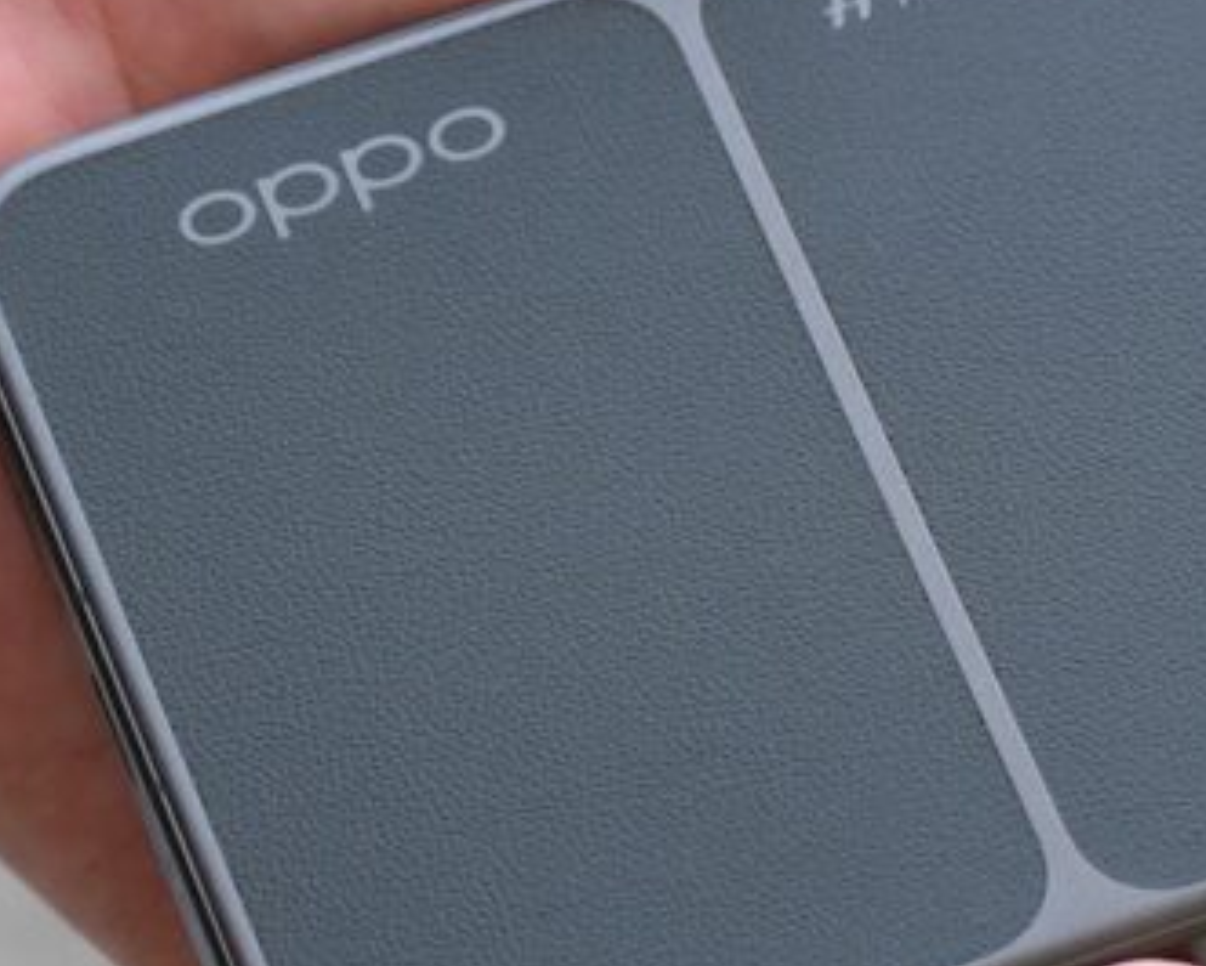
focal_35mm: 282
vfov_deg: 5.5
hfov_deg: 6.8
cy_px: 237
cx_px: 1454
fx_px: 10068
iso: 320
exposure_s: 1/125
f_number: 4.5
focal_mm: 55
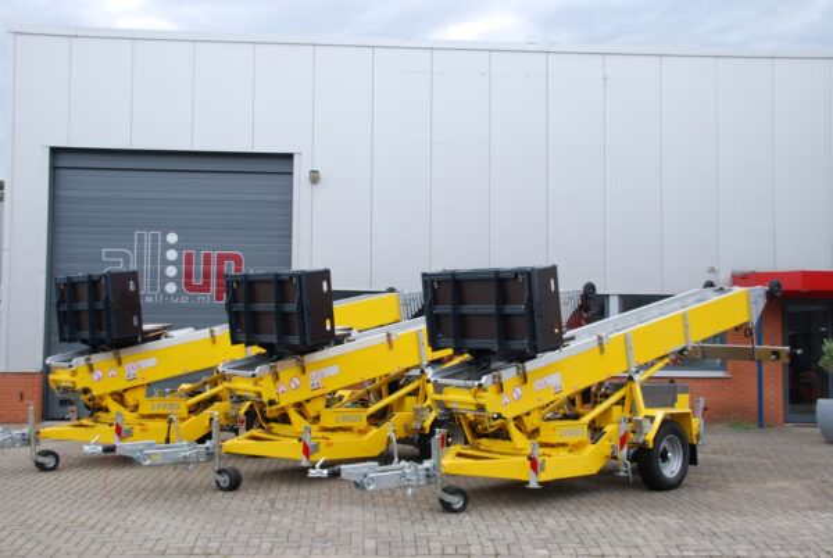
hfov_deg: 44.9
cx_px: 416
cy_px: 279
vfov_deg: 30.9
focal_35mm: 44
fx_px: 1008
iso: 100
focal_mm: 29
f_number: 6.3
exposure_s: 1/160
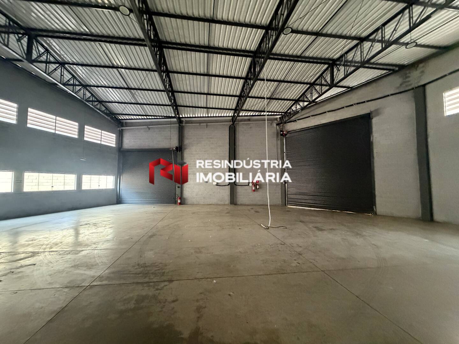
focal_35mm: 14
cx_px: 230
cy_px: 172
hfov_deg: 102.1
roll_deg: -0.1
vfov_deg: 85.7
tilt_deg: +4.0
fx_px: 186
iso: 800
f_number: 2.2
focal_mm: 2.22
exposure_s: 1/60
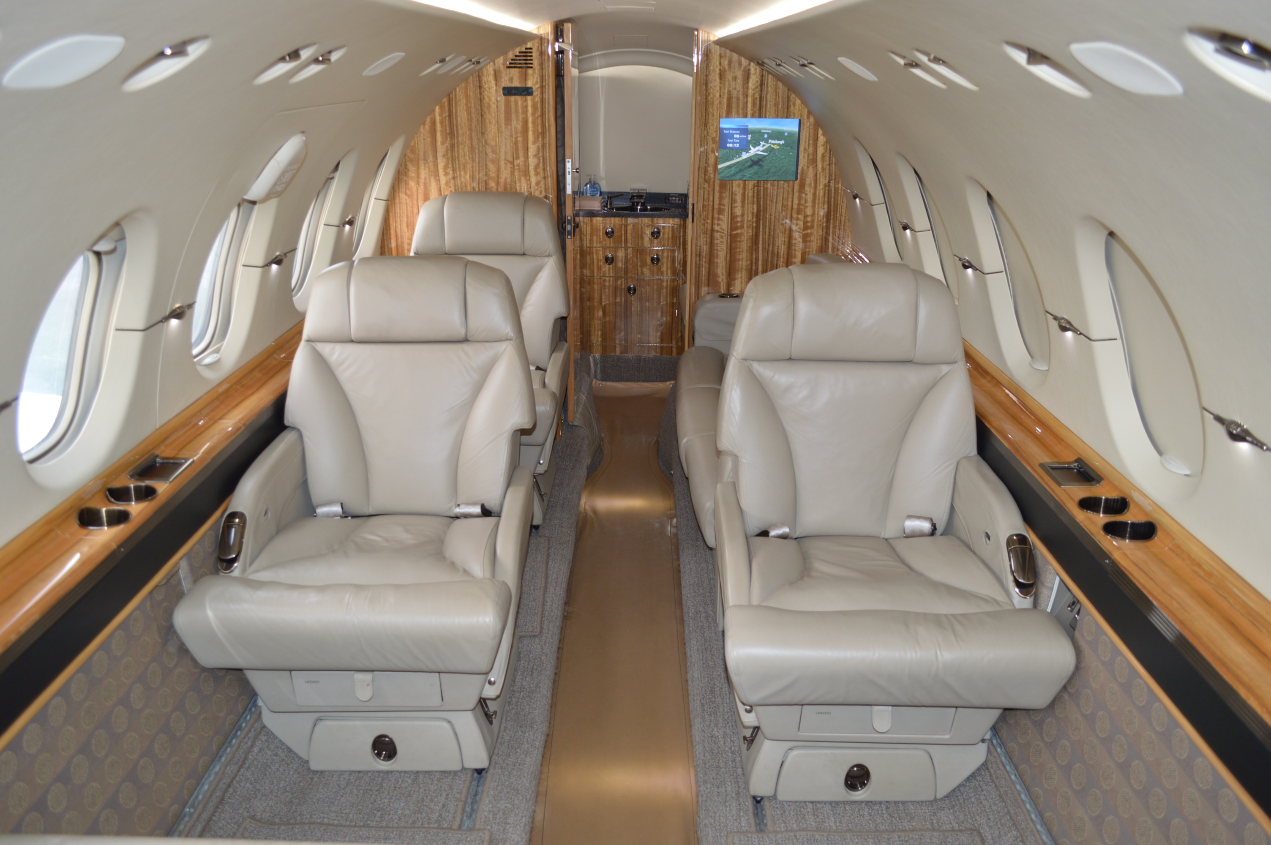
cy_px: 422
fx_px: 952
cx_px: 636
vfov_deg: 47.8
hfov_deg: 67.4
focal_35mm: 27
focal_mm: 18
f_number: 3.5
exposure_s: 1/30
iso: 250
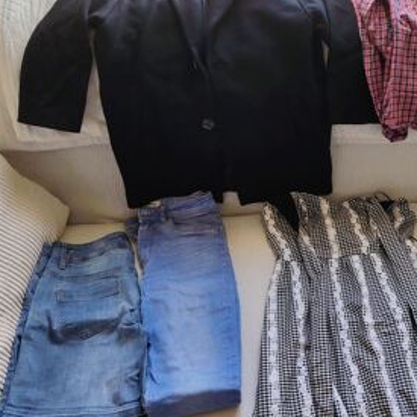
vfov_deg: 44.8
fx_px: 504
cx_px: 308
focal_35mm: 37
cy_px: 177
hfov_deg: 43.6
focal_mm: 5.25
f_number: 1.75
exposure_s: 1/33.3
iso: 149
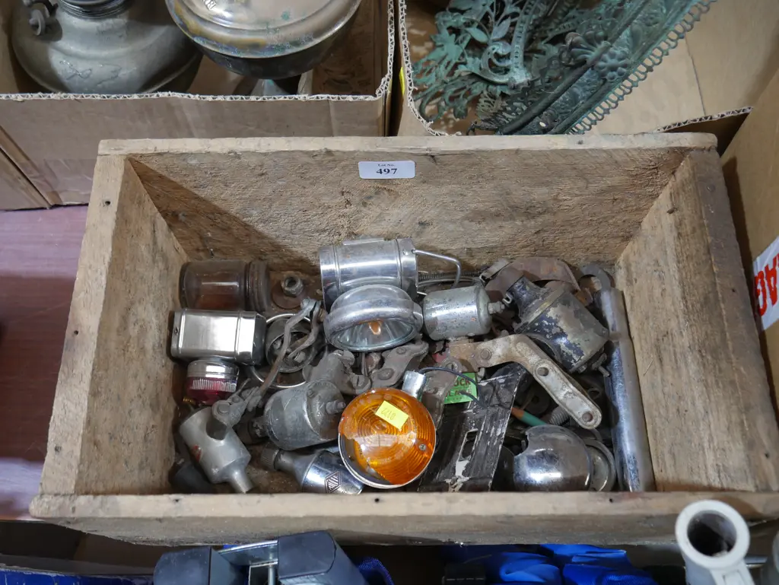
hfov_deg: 56.8
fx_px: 720
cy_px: 292
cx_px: 390
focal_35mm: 32
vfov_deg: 44.2
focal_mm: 16
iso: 500
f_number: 3.6
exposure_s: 1/60
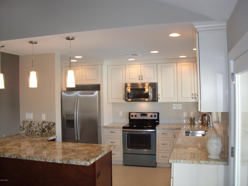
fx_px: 258
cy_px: 93
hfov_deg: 51.4
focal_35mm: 36
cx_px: 124
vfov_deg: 39.7
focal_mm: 6.3
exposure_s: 1/60
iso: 125
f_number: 2.8
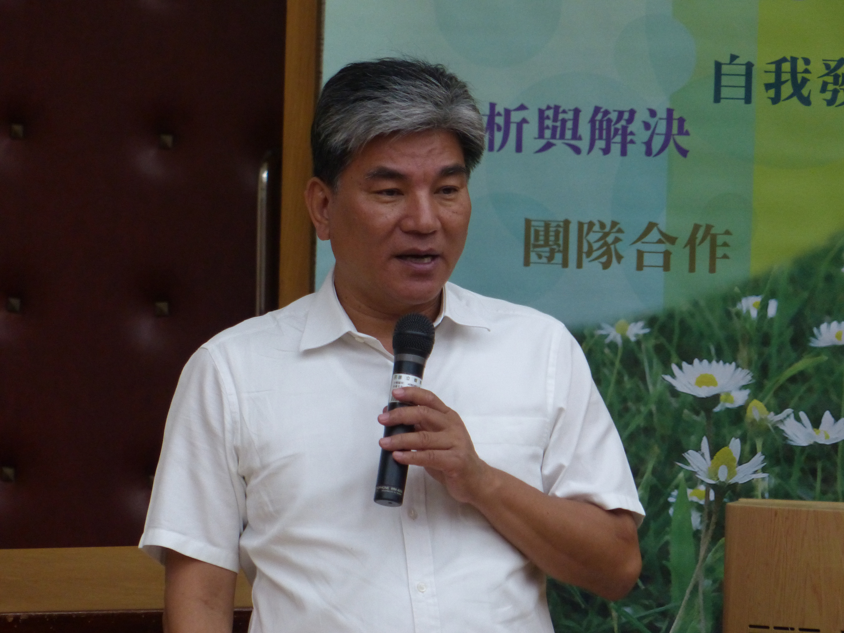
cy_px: 316
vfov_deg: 3.3
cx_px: 422
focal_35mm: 452
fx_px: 11021
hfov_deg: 4.4
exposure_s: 1/100
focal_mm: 81.3
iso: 400
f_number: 2.8
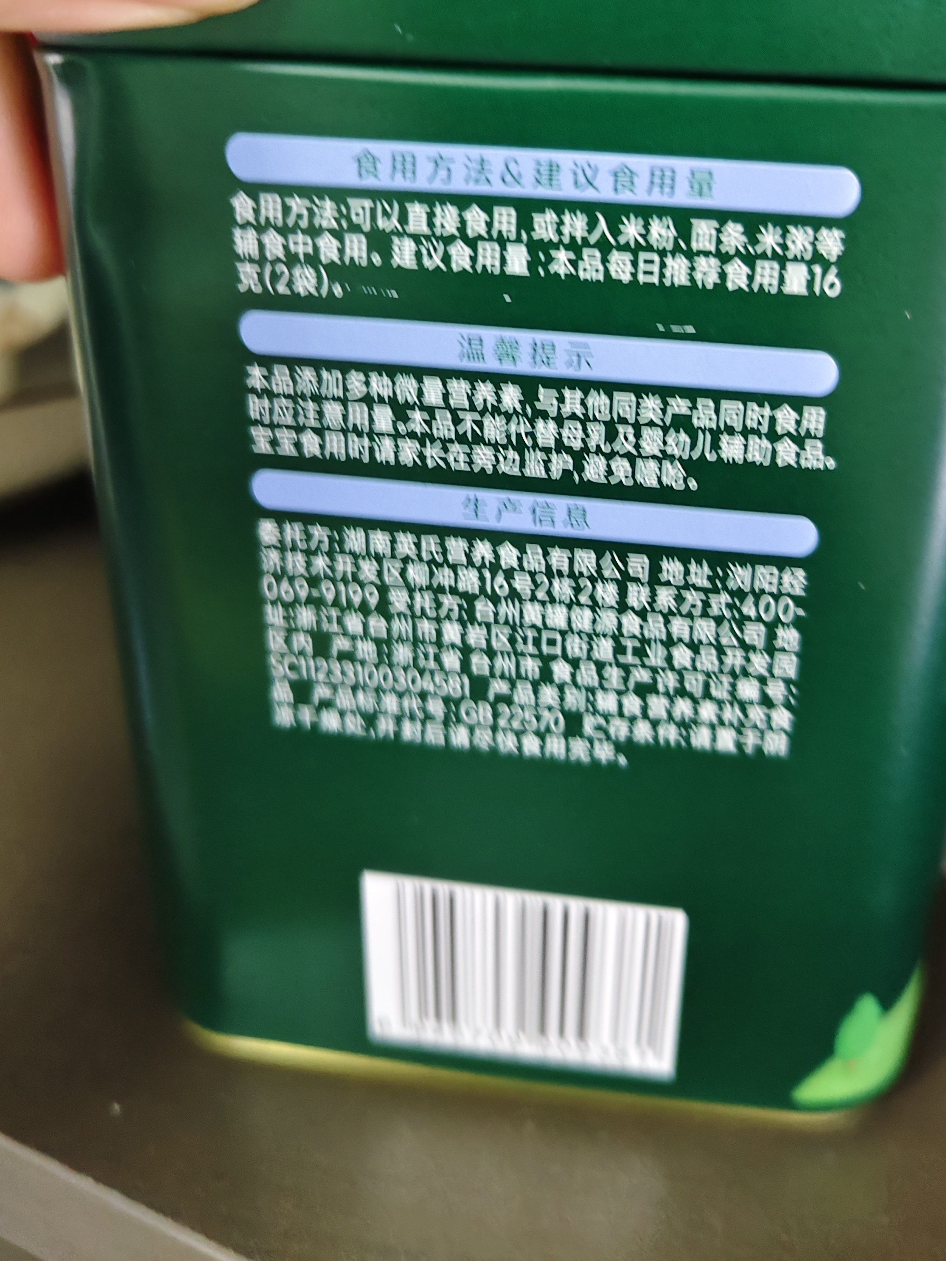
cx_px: 548
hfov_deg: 48.0
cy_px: 485
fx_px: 1057
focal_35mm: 29
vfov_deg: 61.0
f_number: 1.88
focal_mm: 5.56
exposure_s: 1/50
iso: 254
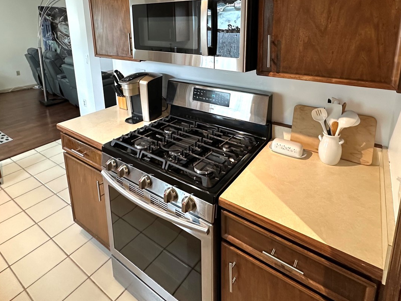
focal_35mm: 21
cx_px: 209
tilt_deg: -11.3
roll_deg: +0.7
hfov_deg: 79.0
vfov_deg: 60.1
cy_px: 77
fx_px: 243
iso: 250
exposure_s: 1/60
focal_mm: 2.22
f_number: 2.2
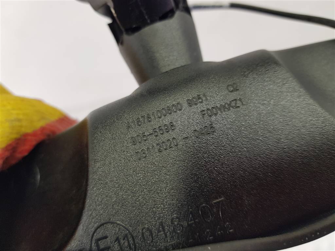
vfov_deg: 53.1
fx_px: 252
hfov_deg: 67.3
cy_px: 126
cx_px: 168
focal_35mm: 26
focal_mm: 4.2
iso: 50
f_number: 1.7
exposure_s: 1/100
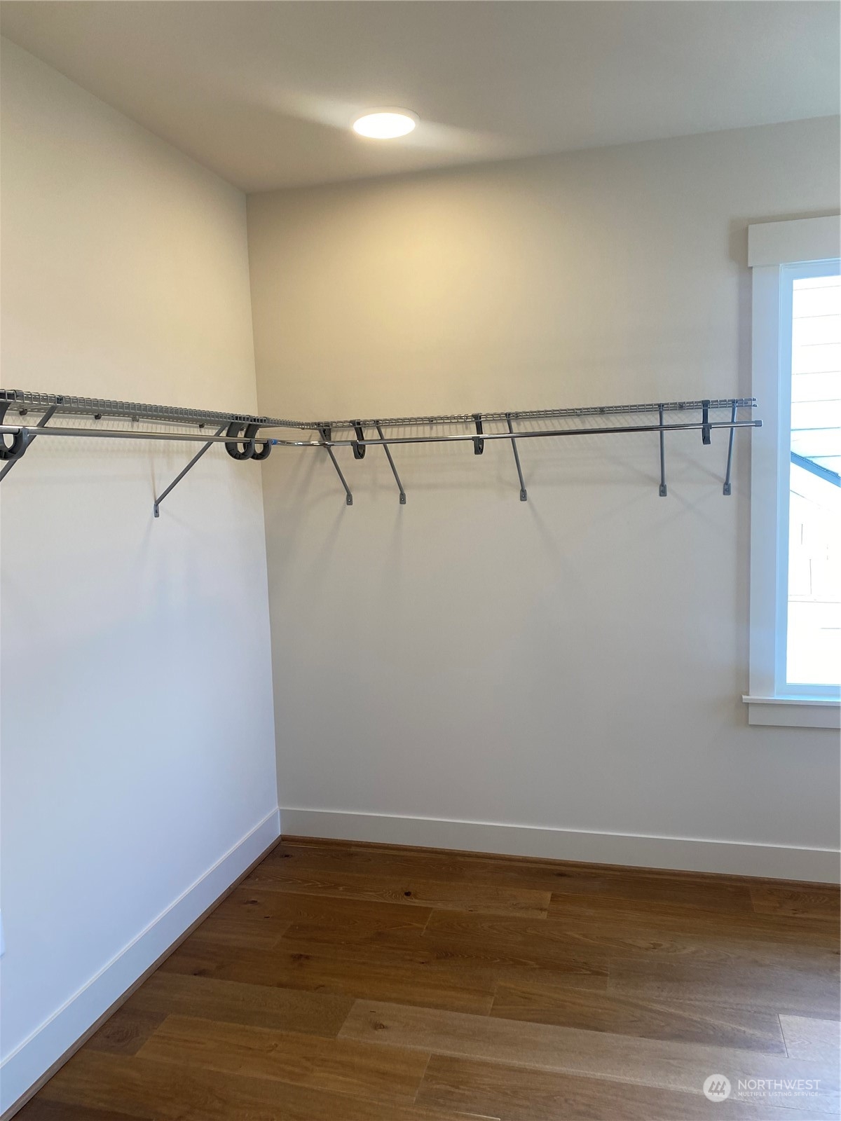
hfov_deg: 53.1
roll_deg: +2.1
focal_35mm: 26
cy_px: 560
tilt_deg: -7.3
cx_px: 420
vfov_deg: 67.3
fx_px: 842
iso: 64
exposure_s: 1/120
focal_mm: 4.25
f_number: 1.8
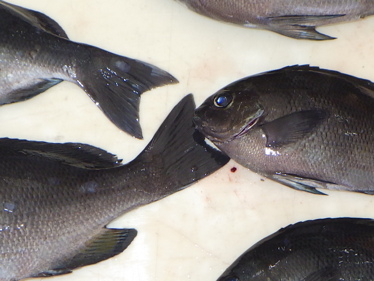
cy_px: 190
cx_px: 198
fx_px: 875
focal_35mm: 81
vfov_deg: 18.2
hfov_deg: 24.1
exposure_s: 1/50
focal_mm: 5
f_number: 3.5
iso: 125
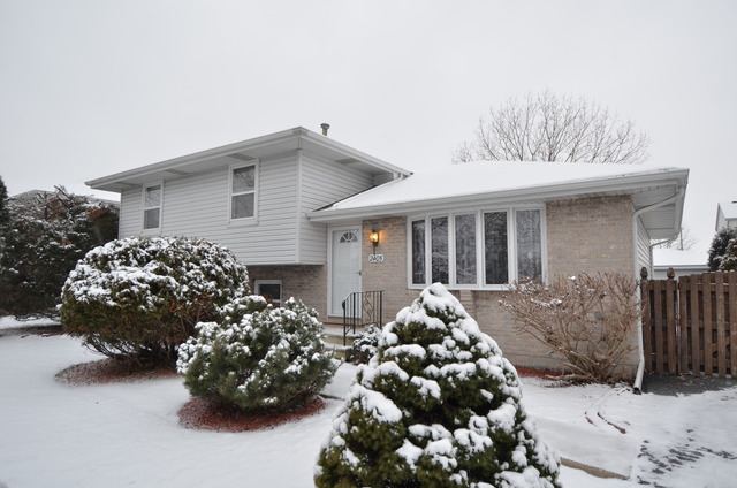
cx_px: 368
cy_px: 244
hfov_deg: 81.3
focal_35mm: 21
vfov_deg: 59.3
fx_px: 429
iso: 100
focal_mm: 14
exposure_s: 1/80
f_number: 4.5
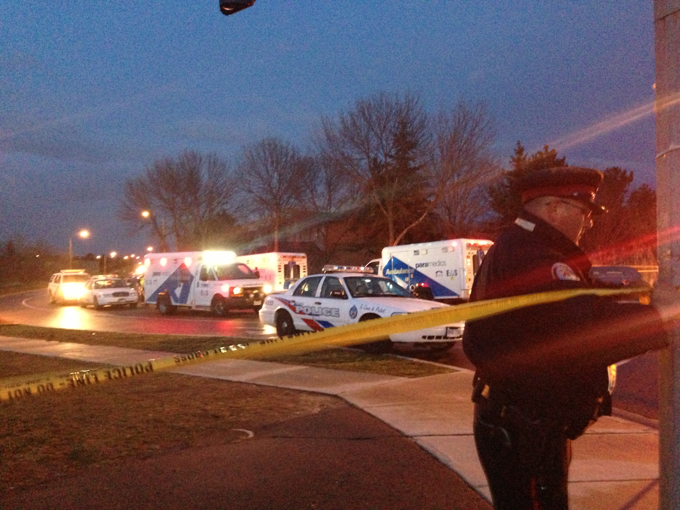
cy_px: 255
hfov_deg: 55.4
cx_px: 340
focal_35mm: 33
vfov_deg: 42.9
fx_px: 648
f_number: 2.4
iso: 800
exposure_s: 1/15
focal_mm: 4.13
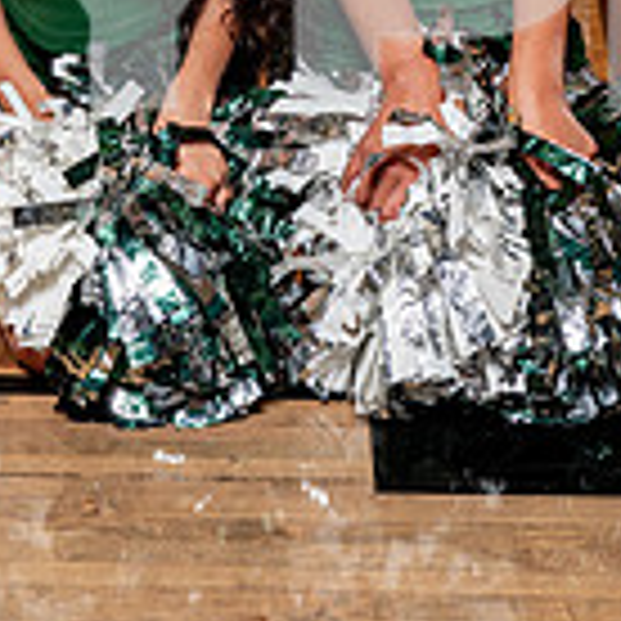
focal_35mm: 83
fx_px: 1685
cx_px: 252
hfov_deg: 20.9
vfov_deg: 18.3
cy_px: -342
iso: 200
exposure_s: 1/250
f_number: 5.6
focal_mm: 30
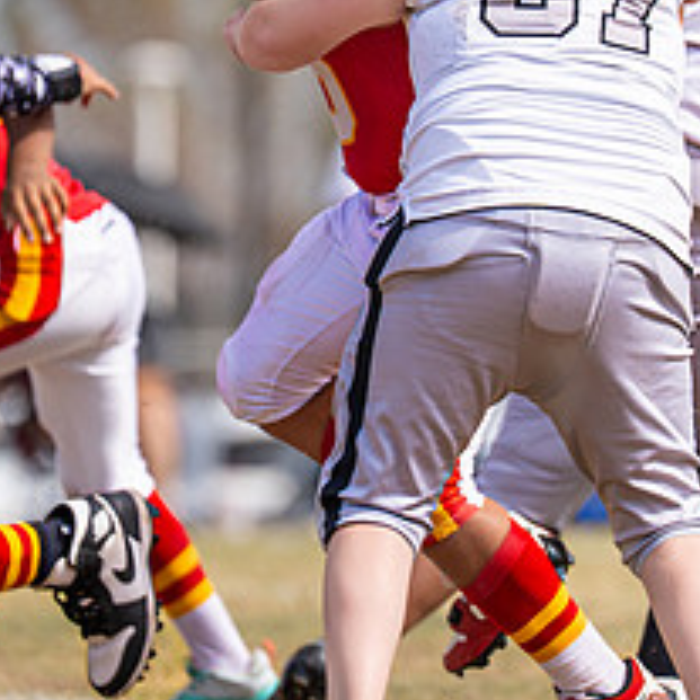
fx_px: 16427
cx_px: 496
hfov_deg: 2.4
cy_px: 127
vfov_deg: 2.4
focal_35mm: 718
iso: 160
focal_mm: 200
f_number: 2.8
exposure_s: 1/4000
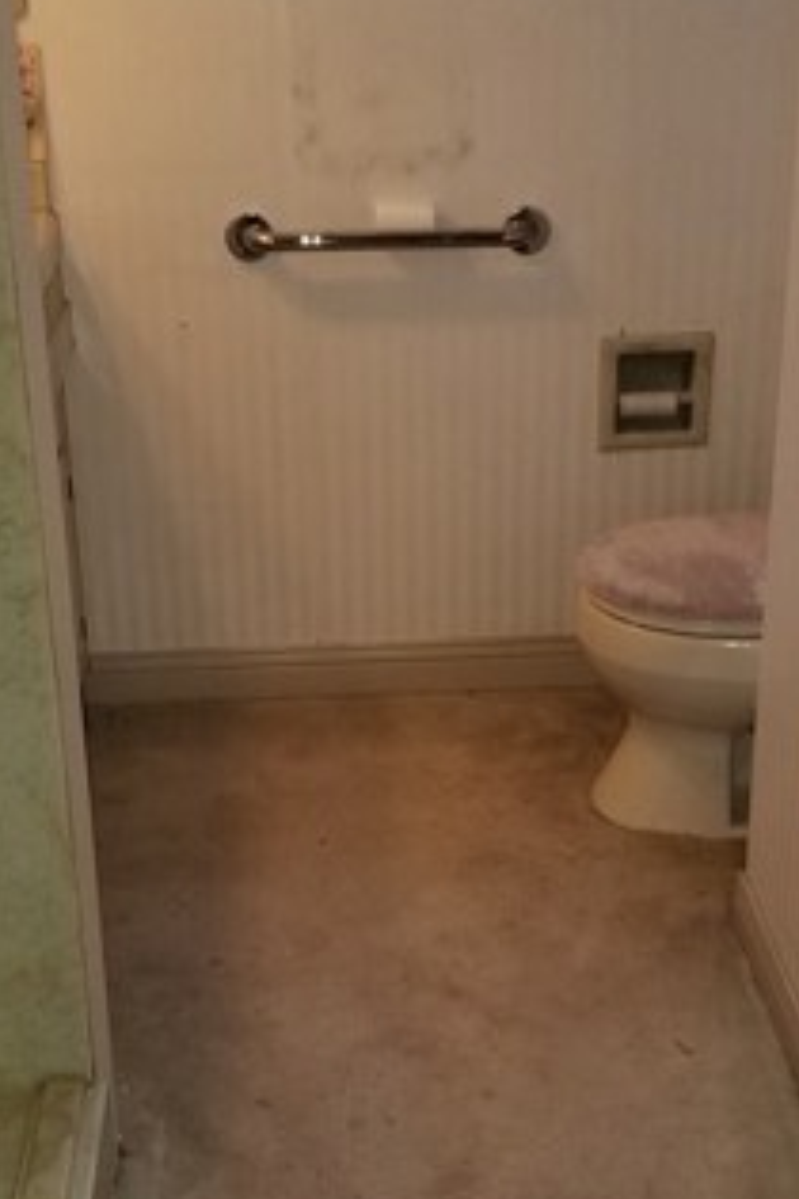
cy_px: 647
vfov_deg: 36.2
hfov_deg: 24.6
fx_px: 1831
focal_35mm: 55
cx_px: 438
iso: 160
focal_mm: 4.3
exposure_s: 1/24
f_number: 1.7
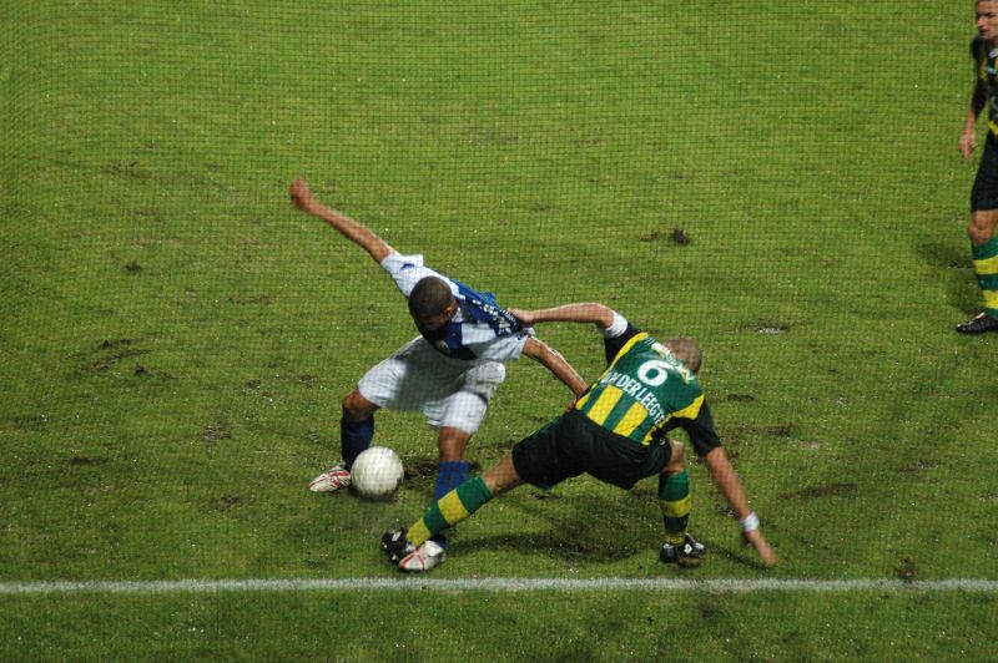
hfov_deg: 8.9
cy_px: 332
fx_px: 6440
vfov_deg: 5.9
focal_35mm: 232
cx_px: 499
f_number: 4.8
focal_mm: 155
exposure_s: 1/90
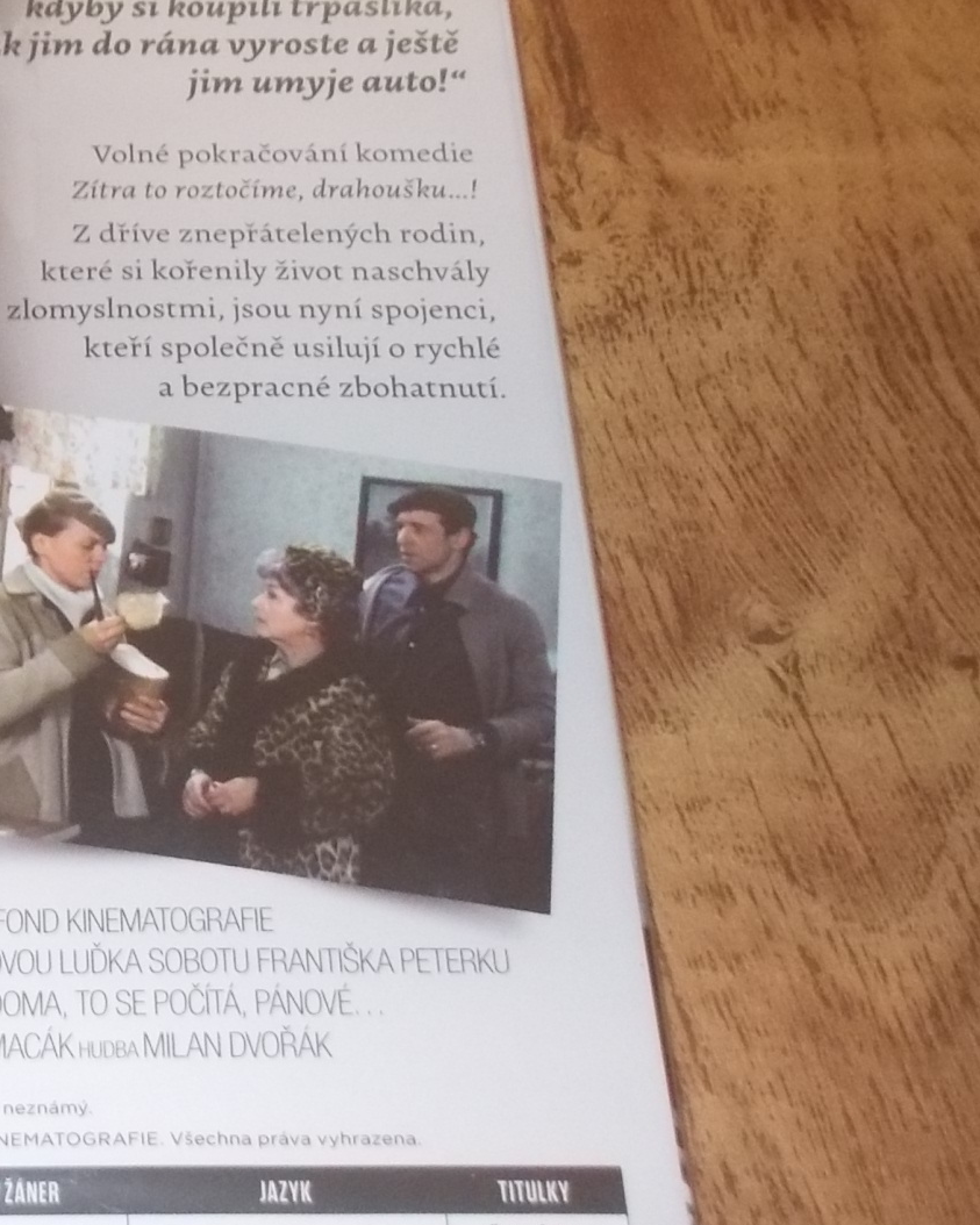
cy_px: 745
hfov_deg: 23.5
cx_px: -77
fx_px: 2212
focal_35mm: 61
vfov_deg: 30.9
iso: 320
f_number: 3.3
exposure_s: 1/30
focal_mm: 4.1
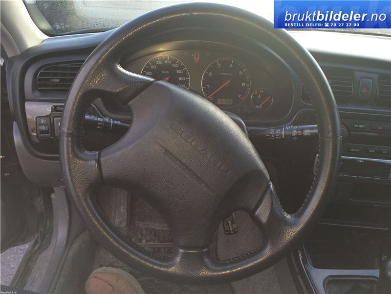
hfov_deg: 61.7
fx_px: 328
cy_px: 147
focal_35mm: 29
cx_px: 196
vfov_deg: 48.2
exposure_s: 1/100
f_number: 2.2
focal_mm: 4.15
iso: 40
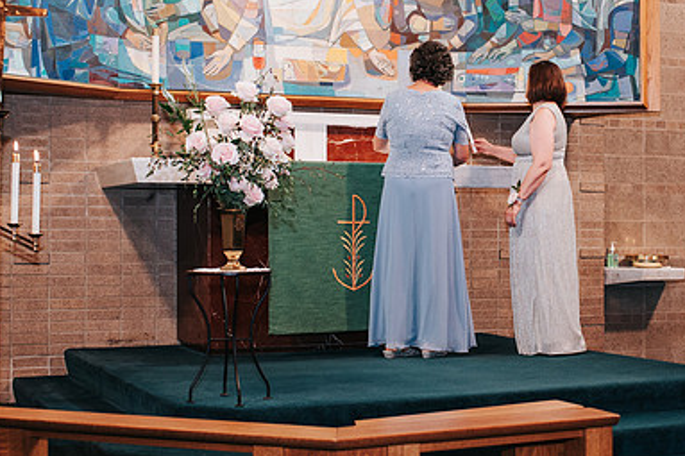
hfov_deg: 29.4
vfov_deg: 20.0
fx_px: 1293
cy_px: 205
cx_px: 466
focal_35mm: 68
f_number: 3.2
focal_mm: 35
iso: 800
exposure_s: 1/125
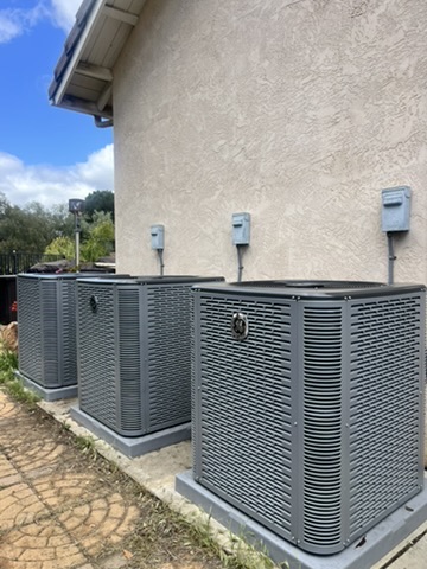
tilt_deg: -2.2
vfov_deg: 67.3
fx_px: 428
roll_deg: -0.1
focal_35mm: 26
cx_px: 214
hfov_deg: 53.1
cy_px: 284
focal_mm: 5.7
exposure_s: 1/1934
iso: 50
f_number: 1.5
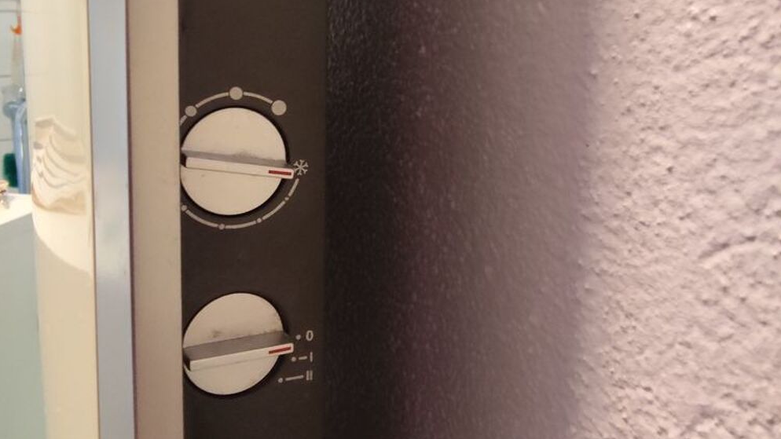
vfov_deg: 30.6
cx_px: 391
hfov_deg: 52.8
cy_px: 104
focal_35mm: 38
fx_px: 787
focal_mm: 2.78
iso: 400
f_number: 2
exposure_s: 1/33.3
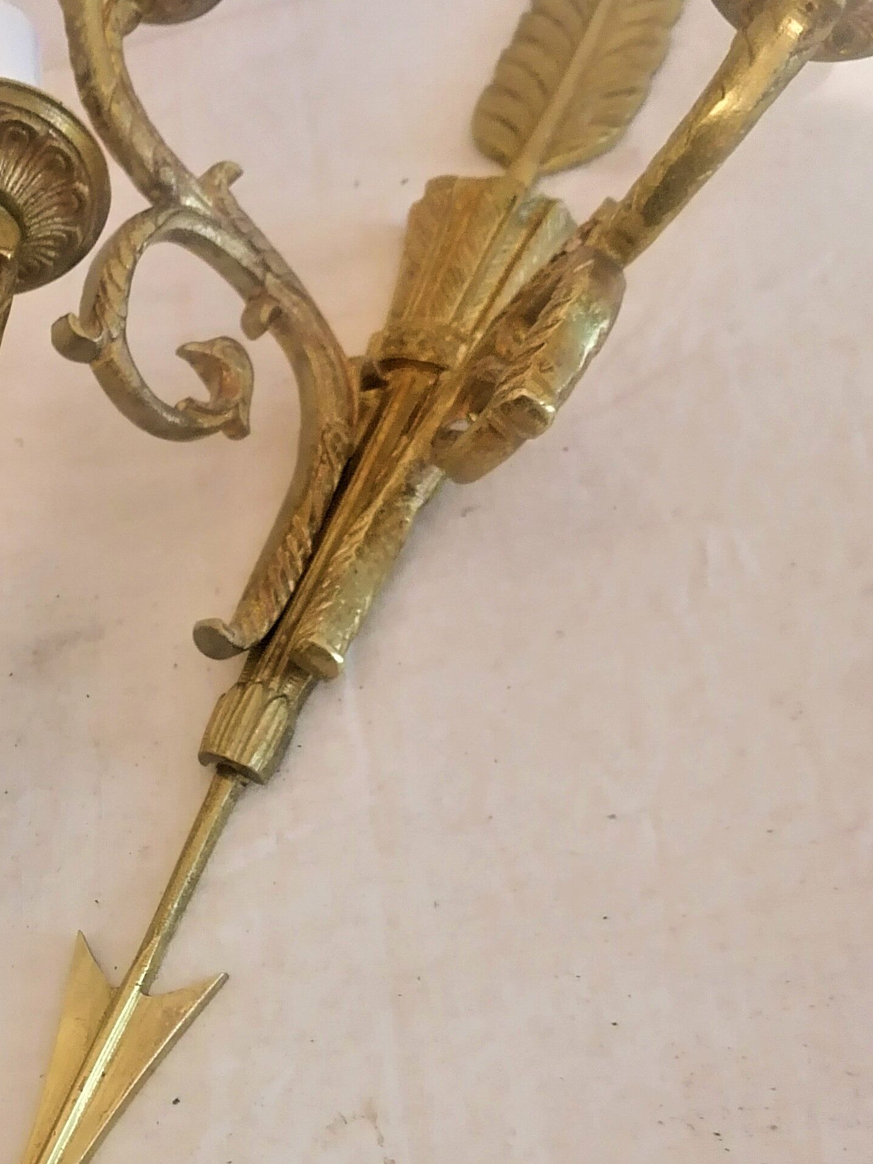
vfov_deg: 35.3
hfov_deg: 26.2
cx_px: 105
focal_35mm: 54
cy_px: 760
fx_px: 1816
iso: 400
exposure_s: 1/25
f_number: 1.8
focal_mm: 5.4
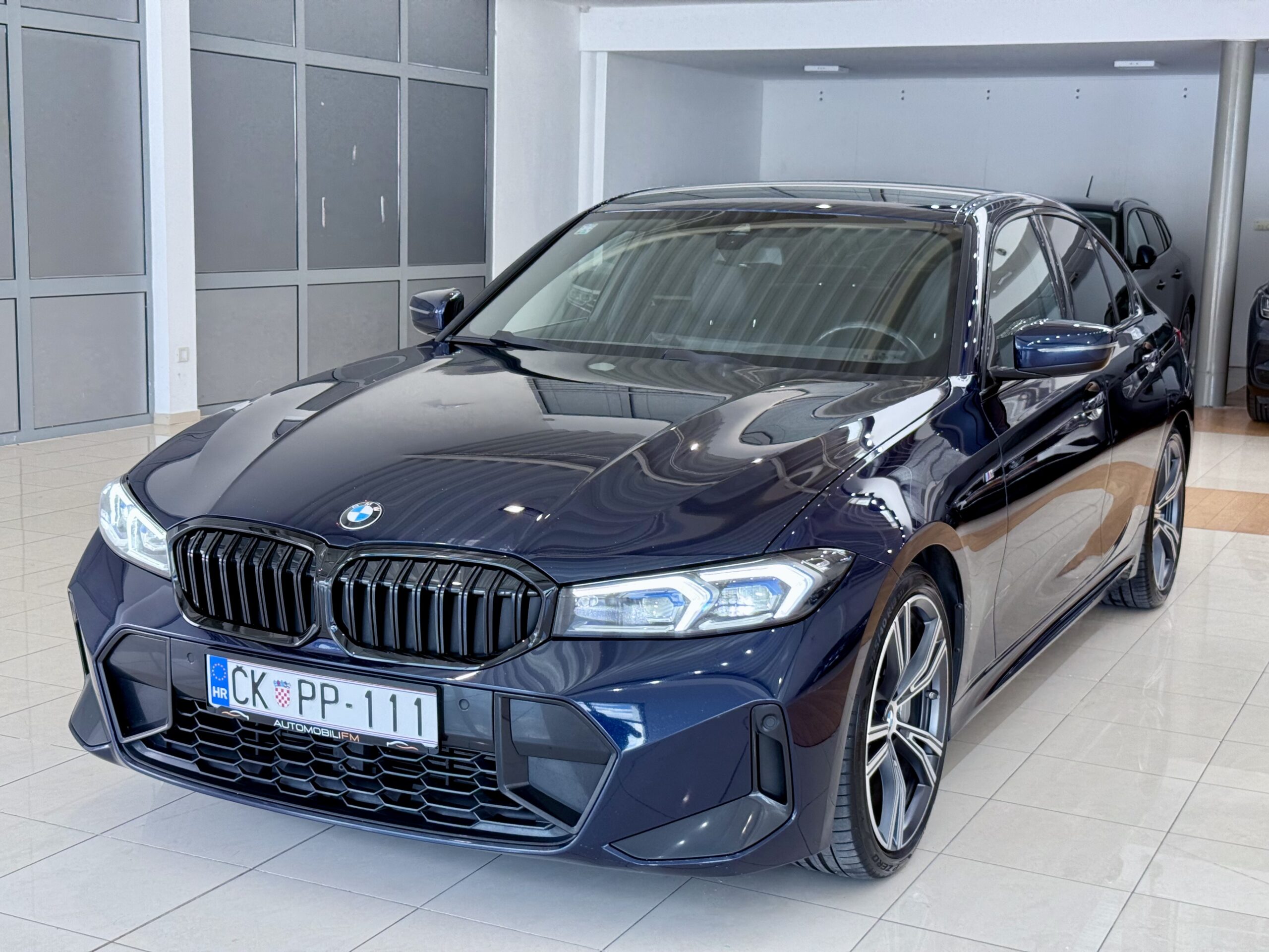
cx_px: 634
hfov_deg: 39.7
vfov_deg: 30.3
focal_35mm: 48
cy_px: 476
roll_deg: -1.5
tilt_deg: -8.9
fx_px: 1760
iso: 50
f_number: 1.78
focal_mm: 6.76
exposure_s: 1/100
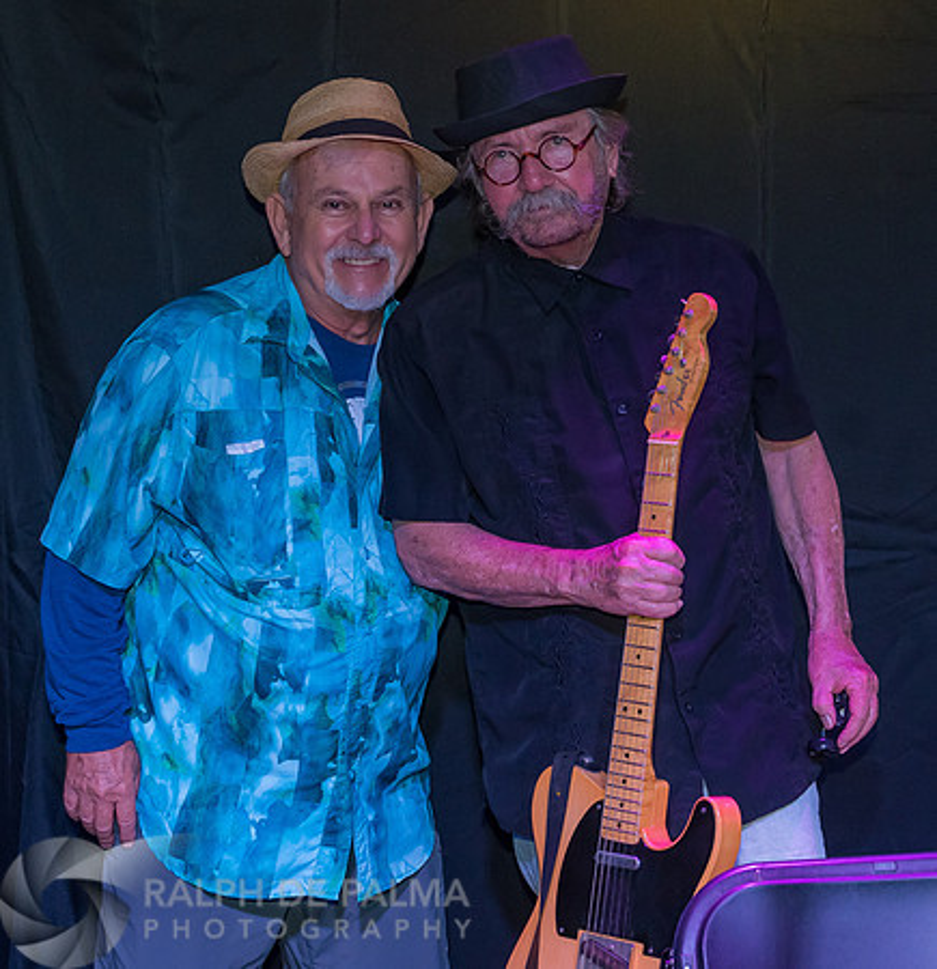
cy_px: 438
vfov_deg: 22.6
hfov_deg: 21.8
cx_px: 675
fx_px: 2420
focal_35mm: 78
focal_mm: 35
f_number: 5
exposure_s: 1/160
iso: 1000
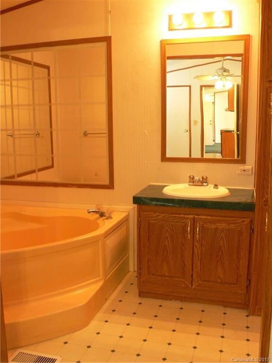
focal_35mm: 34
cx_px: 136
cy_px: 182
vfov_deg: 54.0
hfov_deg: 41.8
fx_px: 356
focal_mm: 6.3
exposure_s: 1/10
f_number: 2.8
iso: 200
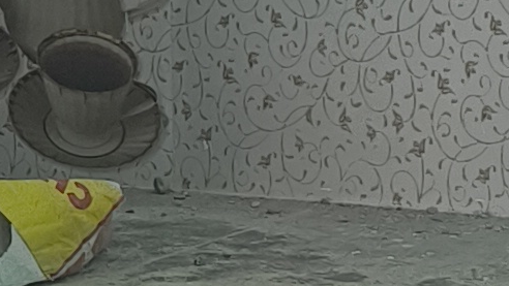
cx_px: -79
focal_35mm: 217
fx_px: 2929
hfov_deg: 9.8
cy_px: -112
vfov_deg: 5.6
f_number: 1.87
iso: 265
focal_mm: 5.56
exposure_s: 1/100
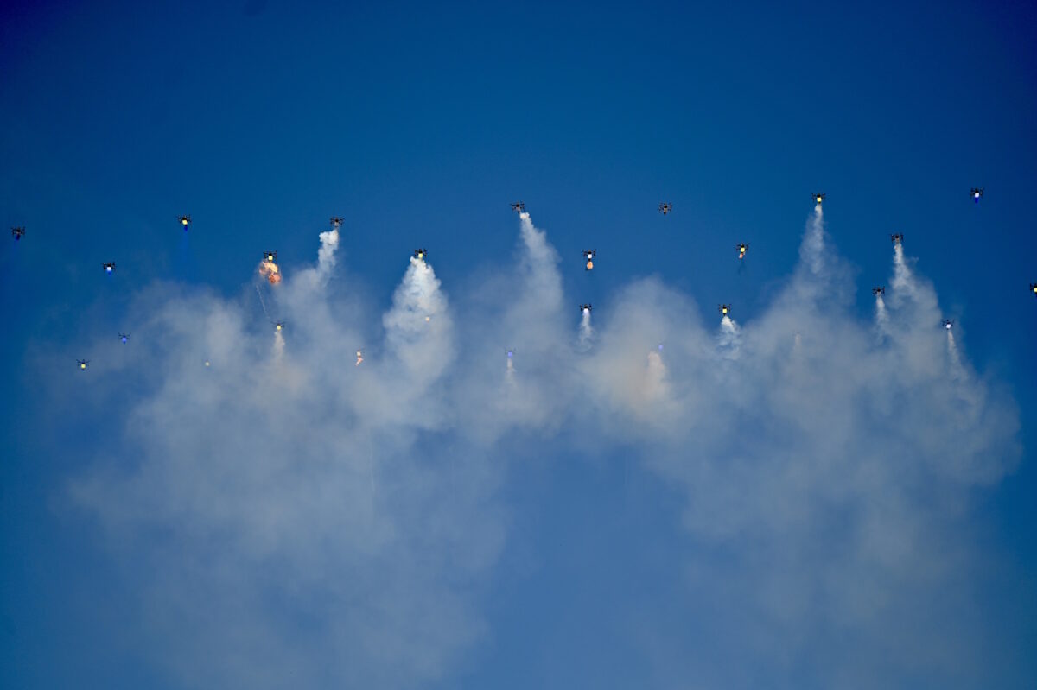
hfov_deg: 12.5
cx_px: 518
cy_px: 345
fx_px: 4751
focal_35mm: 165
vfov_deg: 8.3
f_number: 2.8
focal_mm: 165
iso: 100
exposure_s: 1/5000
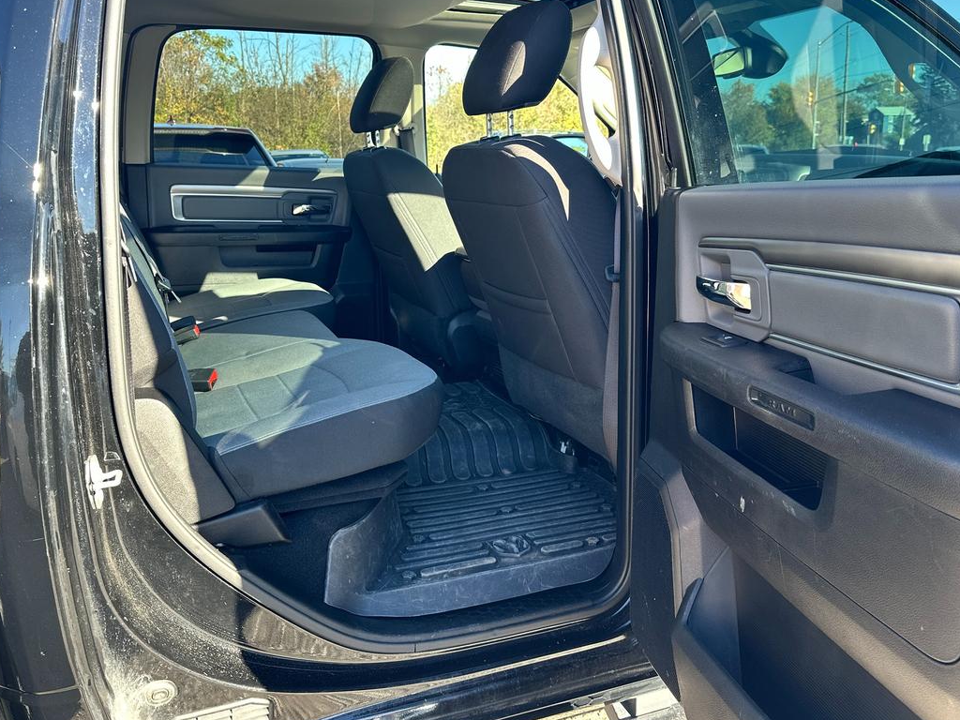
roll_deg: +0.6
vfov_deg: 46.7
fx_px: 832
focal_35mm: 30
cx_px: 498
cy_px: 308
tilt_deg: -10.6
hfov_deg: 59.9
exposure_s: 1/145
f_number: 1.78
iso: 64
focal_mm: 6.86
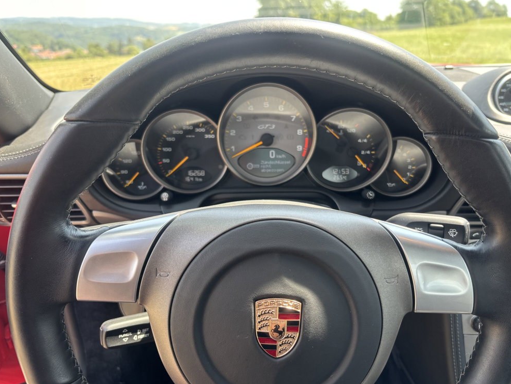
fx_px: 399
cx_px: 263
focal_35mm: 27
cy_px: 198
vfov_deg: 51.4
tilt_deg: -21.8
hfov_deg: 65.3
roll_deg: -1.2
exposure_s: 1/121
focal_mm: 5.96
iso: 40
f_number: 1.6
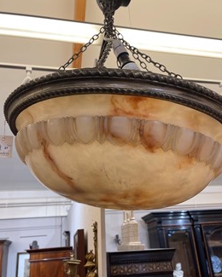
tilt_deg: +22.2
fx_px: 246
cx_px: 118
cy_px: 147
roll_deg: +3.0
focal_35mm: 30
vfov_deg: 58.7
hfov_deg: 48.5
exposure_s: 1/50
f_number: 1.6
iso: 64
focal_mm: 5.1
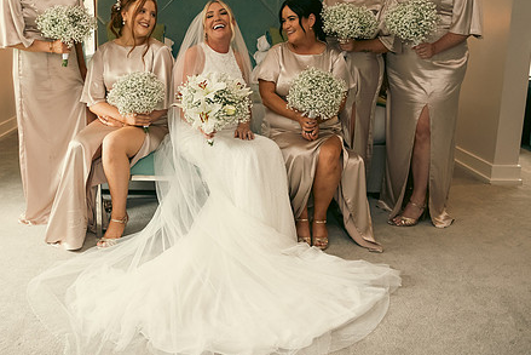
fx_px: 502
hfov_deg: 55.2
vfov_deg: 38.6
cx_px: 204
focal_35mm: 34
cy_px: 131
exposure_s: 1/160
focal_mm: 24
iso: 800
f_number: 3.5
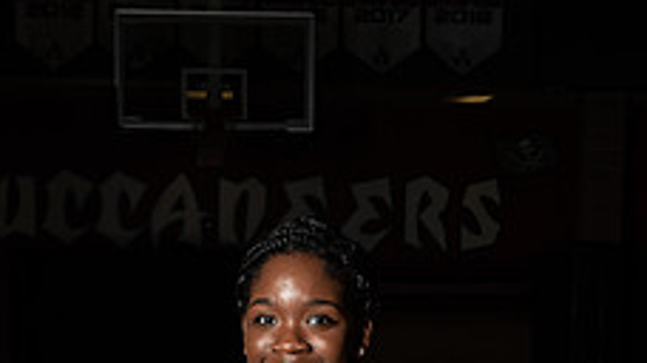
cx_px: 287
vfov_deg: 8.1
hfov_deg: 14.8
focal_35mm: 145
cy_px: 581
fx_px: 2486
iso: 320
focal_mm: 70
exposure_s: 1/200
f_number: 14
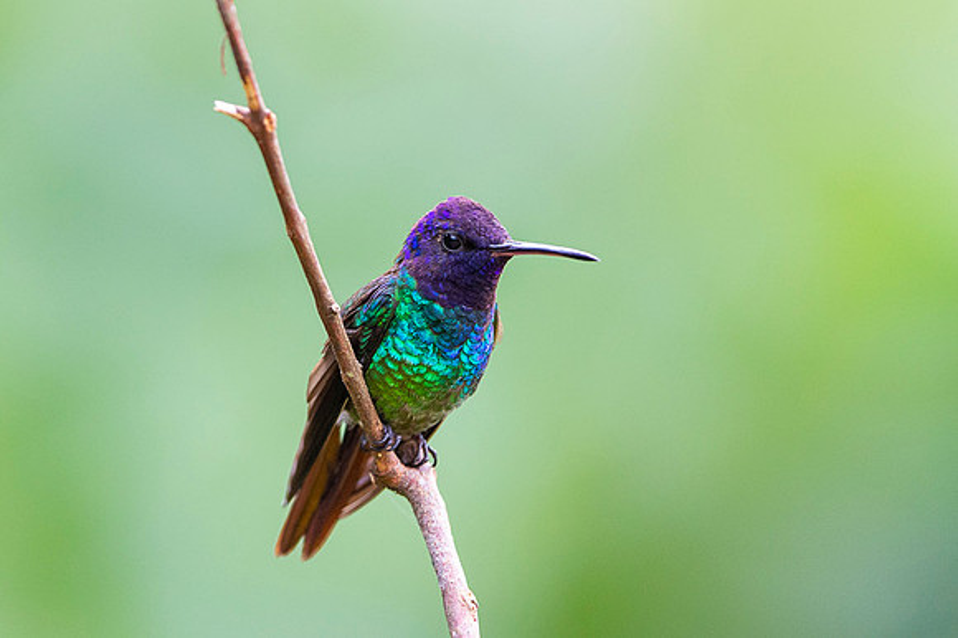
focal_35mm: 921
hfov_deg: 2.2
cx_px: 464
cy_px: 267
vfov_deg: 1.5
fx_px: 24491
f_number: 4
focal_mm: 500
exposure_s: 1/800
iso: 1600
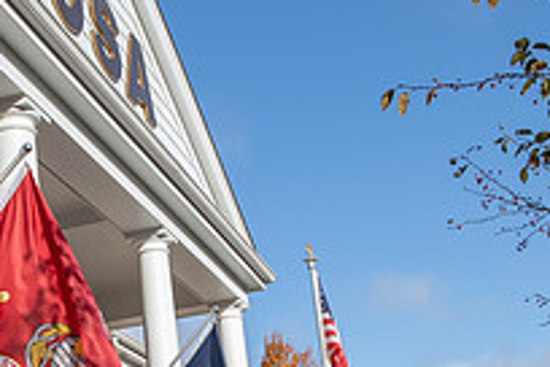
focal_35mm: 74
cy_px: 312
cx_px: 124
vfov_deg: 18.2
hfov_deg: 26.9
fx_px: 1130
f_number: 5
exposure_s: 1/640
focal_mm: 26
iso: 100
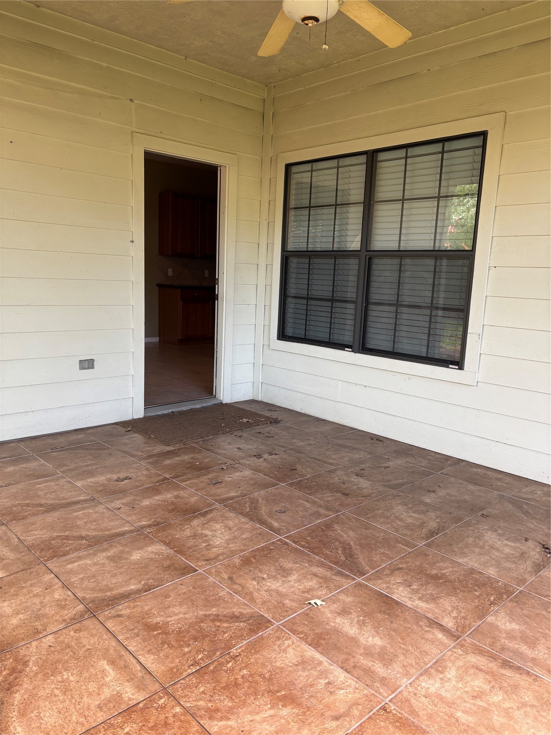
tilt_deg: -10.7
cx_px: 276
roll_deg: -2.7
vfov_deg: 67.3
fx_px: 552
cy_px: 368
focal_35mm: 26
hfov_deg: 53.1
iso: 125
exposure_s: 1/121
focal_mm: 5.96
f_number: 1.6
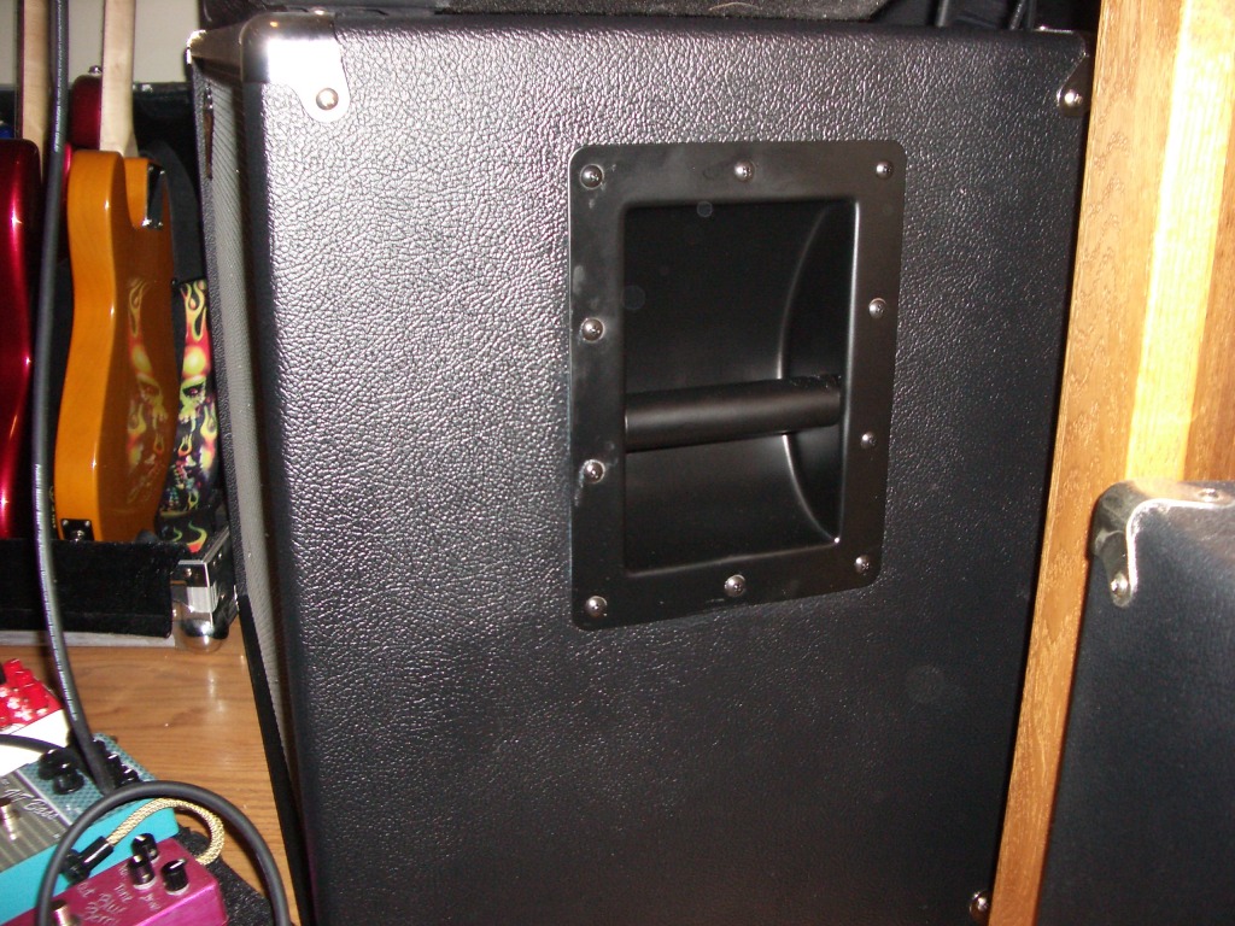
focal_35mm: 35
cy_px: 463
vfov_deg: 40.7
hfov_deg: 52.6
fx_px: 1249
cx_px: 618
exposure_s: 1/60
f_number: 2.6
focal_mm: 5.8
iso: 200
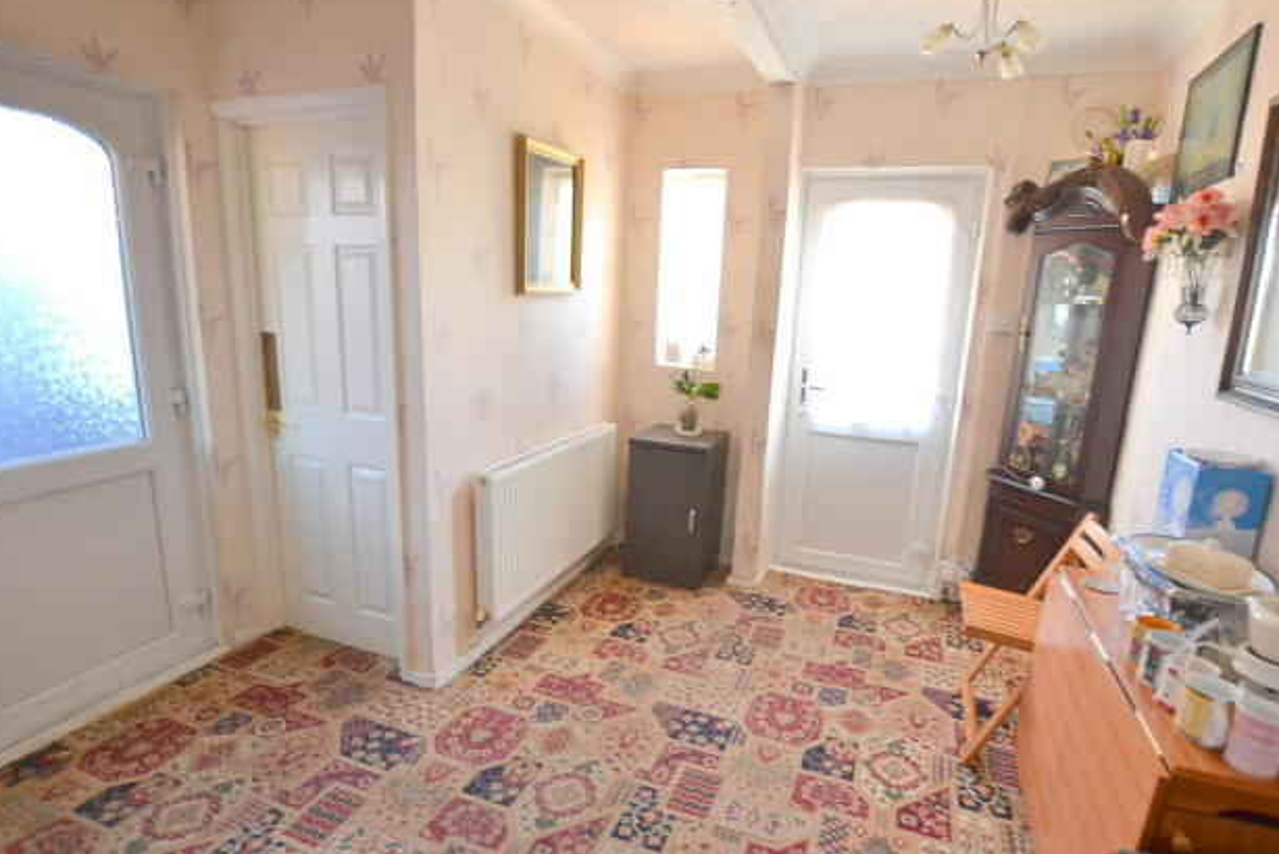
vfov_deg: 73.8
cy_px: 443
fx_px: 569
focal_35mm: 16
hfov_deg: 96.6
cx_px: 668
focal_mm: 10
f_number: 3.5
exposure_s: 1/60
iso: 1000
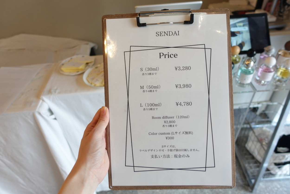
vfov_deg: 53.2
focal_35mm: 24
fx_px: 193
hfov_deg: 73.7
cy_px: 97
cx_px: 145
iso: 200
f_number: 2
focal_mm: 9.4
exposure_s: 1/30
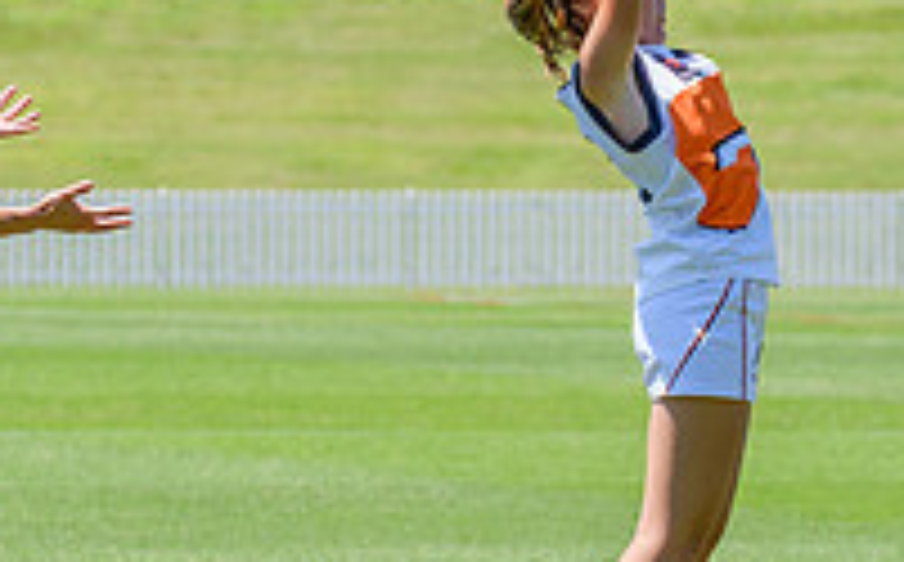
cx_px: 740
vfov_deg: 2.2
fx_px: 14737
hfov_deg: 3.5
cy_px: 301
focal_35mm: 599
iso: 800
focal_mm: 190
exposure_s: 1/1600
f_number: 8
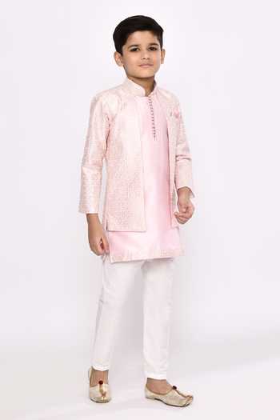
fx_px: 583
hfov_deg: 27.0
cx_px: 140
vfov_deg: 39.6
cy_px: 210
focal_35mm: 50
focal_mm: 50
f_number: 8
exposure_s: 1/160
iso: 160
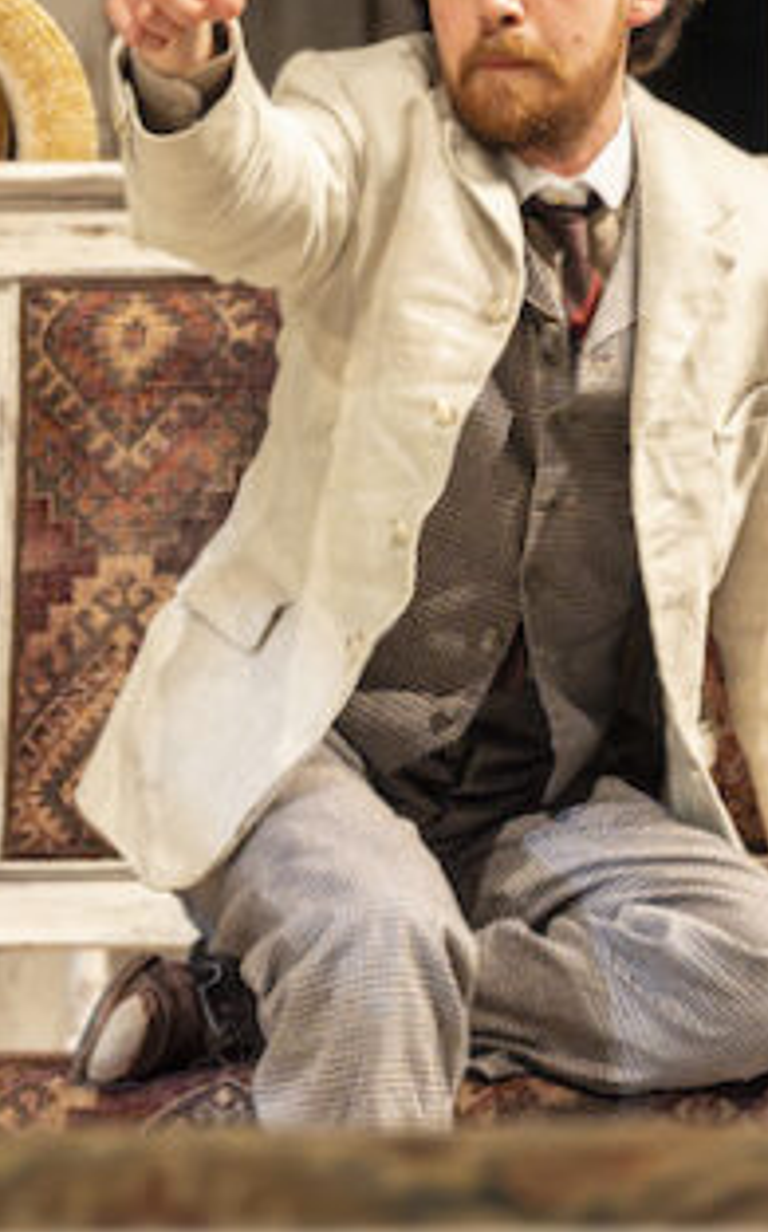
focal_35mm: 348
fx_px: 11681
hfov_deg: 3.8
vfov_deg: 6.0
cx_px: 713
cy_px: 268
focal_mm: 139
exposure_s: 1/250
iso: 4000
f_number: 4.5
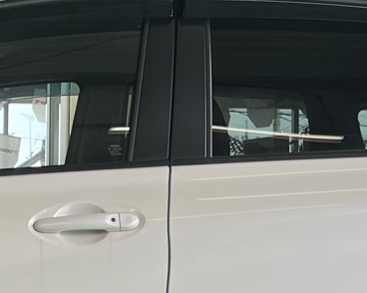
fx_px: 1509
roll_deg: -0.9
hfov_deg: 13.6
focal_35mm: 139
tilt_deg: +0.2
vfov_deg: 11.0
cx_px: -21
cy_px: 277
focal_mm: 5.7
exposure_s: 1/643
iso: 50
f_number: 1.5
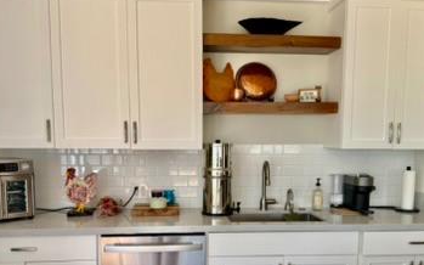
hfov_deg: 55.3
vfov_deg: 35.7
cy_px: 186
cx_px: 211
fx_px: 404
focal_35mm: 35
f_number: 1.78
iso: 80
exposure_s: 1/121
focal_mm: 6.76
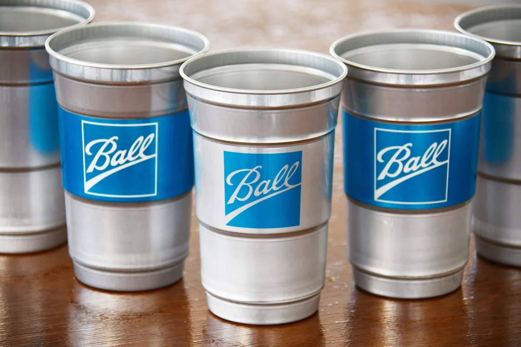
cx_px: 260
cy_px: 174
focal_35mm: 232
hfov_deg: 8.9
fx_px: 3357
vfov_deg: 5.9
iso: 400
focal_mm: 155
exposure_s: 1/500
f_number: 5.6
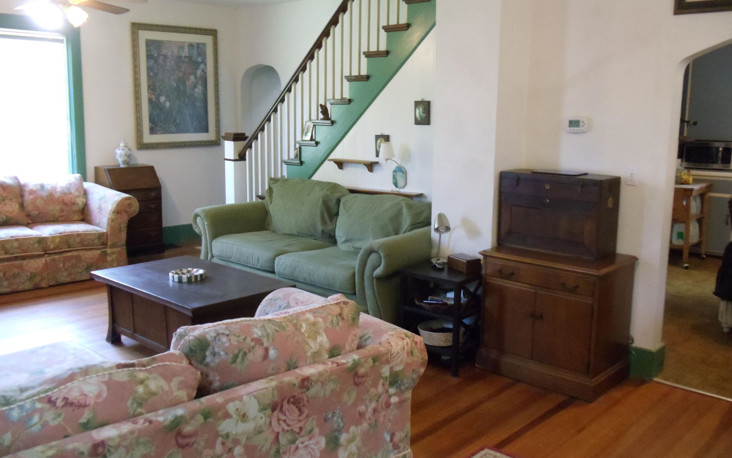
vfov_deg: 27.4
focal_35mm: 47
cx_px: 366
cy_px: 215
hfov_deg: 42.6
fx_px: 938
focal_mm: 6
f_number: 3.5
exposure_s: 1/30
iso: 800
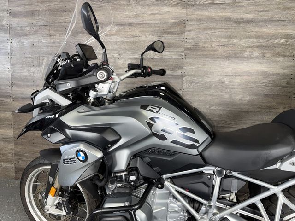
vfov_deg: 56.8
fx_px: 205
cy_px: 110
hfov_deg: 71.6
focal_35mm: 24
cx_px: 148
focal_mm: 6.76
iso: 64
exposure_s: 1/27
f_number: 1.78
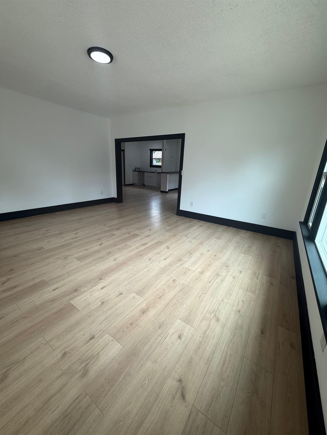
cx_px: 164
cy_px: 218
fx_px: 176
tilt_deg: -16.4
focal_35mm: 14
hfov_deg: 85.7
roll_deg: -2.5
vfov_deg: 102.1
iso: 50
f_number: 2.2
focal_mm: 2.22
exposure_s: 1/120
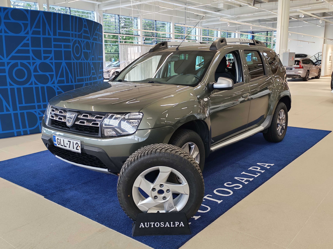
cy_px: 124
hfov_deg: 54.0
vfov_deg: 41.8
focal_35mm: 34
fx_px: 327
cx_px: 166
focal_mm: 6.12
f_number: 1.9
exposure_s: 1/100
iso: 200
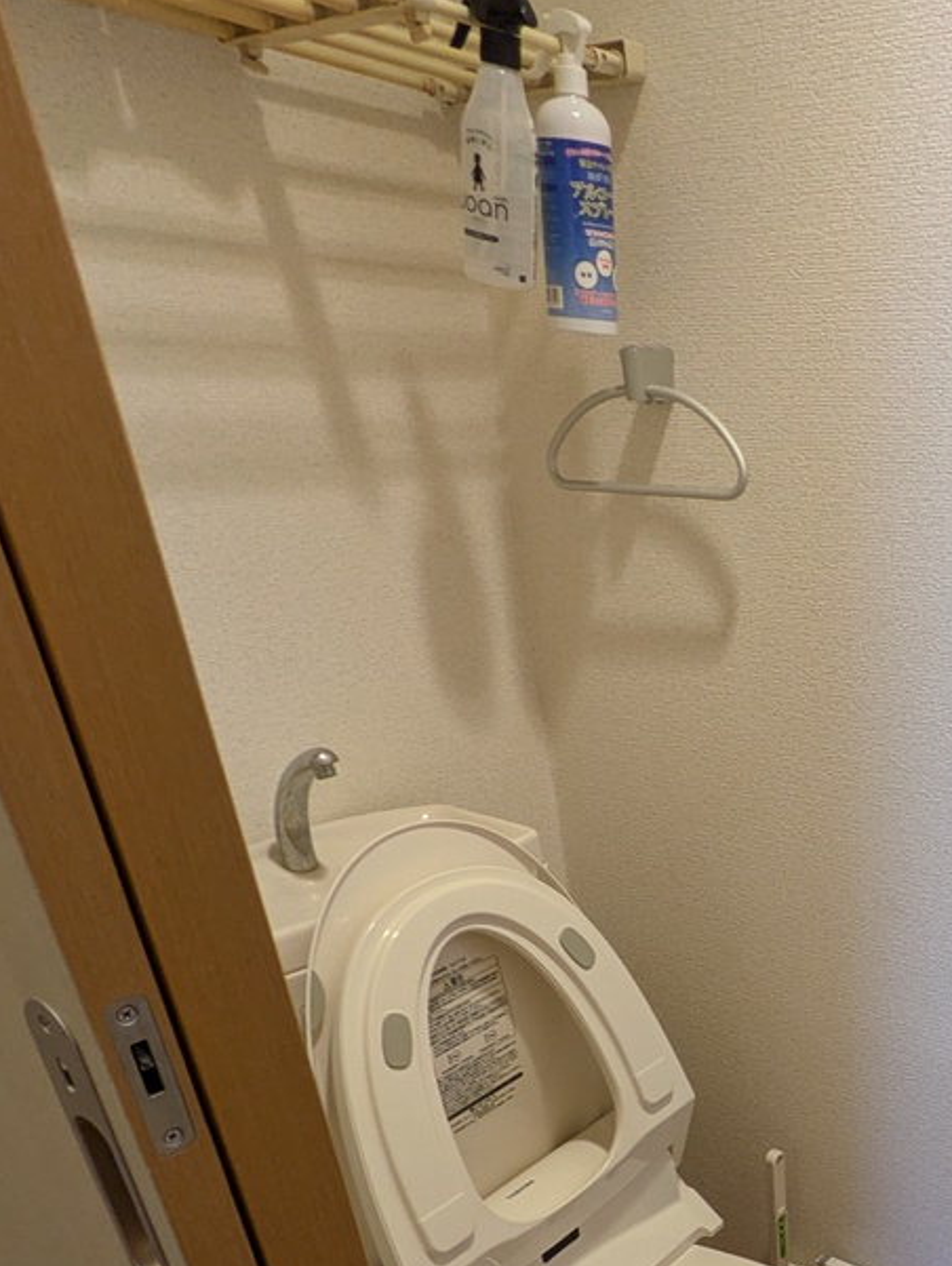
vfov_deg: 53.4
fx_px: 1135
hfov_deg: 41.4
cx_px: 880
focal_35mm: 31
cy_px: 1059
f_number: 2.2
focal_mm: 1.83
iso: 130
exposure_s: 1/33.3
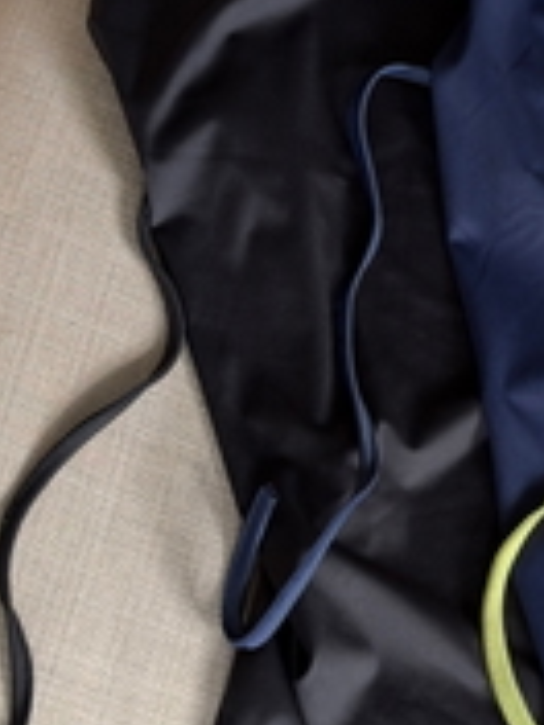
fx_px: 3038
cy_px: 311
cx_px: 758
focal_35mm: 145
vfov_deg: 13.6
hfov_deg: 10.0
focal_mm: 6.76
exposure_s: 1/60
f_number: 1.78
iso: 160
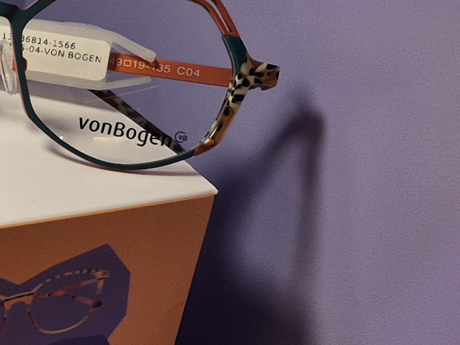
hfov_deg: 12.1
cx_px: -684
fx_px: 1675
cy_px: -24
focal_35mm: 126
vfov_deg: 11.6
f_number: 1.8
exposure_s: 1/100
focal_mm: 5.4
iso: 40
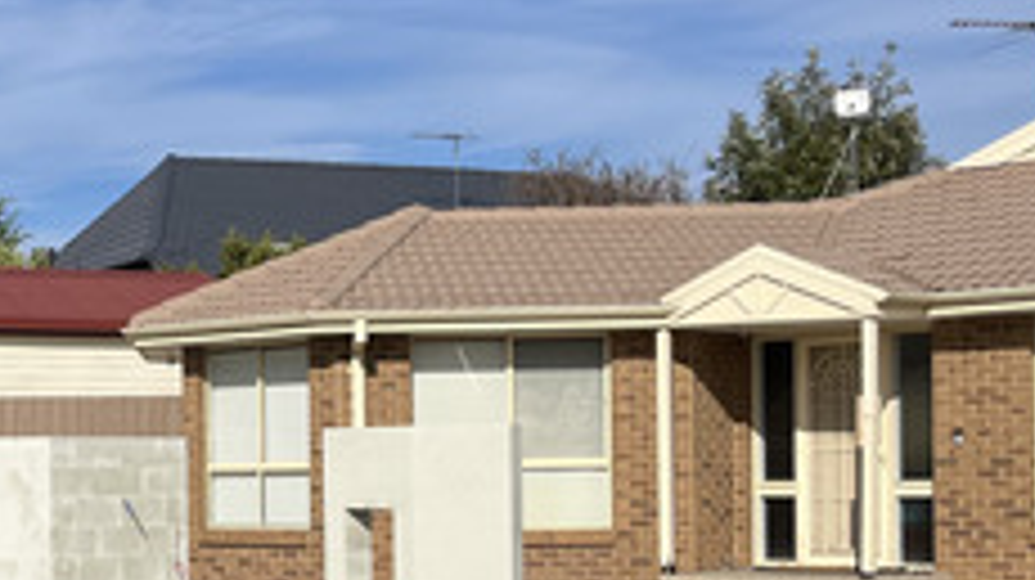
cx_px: 108
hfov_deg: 27.6
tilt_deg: +0.5
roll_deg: +0.5
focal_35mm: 74
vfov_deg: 16.2
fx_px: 2029
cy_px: 468
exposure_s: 1/7353
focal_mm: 5.1
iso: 50
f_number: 1.6
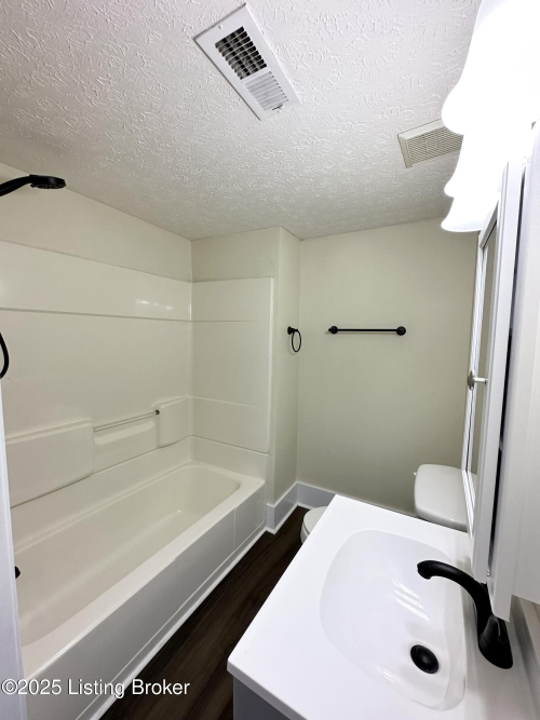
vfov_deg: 102.1
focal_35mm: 14
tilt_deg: -4.5
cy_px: 360
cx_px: 270
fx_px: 291
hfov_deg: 85.7
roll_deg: -0.7
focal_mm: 2.22
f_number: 2.2
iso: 160
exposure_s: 1/120
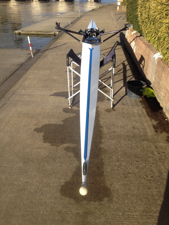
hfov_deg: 40.7
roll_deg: +0.5
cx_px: 84
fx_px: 228
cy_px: 112
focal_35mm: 35
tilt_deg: -28.6
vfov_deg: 52.6
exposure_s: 1/968
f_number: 2.4
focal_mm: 4.28
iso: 50
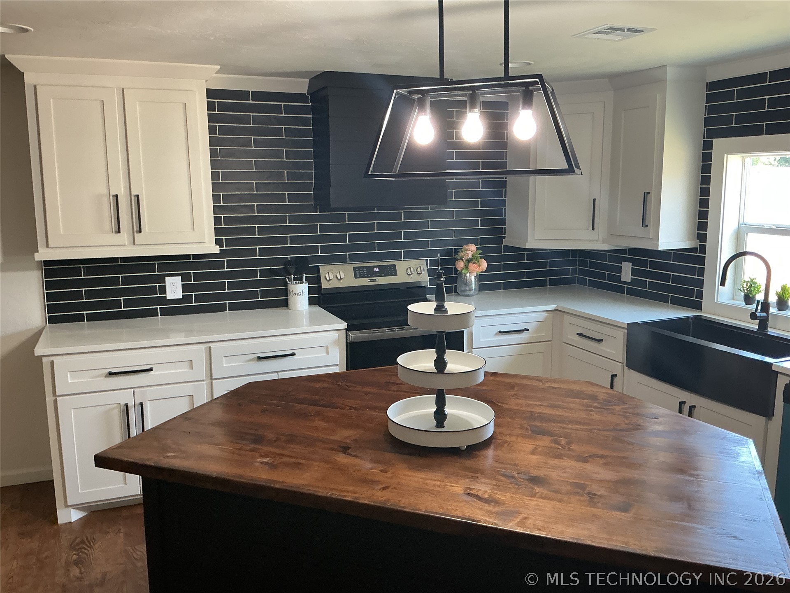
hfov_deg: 61.7
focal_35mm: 29
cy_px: 296
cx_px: 395
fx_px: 662
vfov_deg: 48.2
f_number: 1.8
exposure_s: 1/60
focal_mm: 3
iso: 125
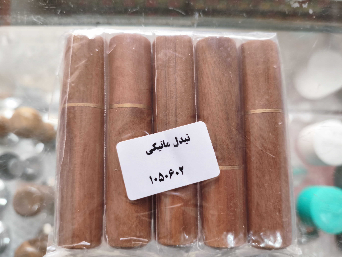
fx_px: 257
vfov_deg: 53.1
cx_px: 171
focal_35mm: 26
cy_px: 128
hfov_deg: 67.3
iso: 500
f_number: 1.5
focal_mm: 4.94
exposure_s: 1/659
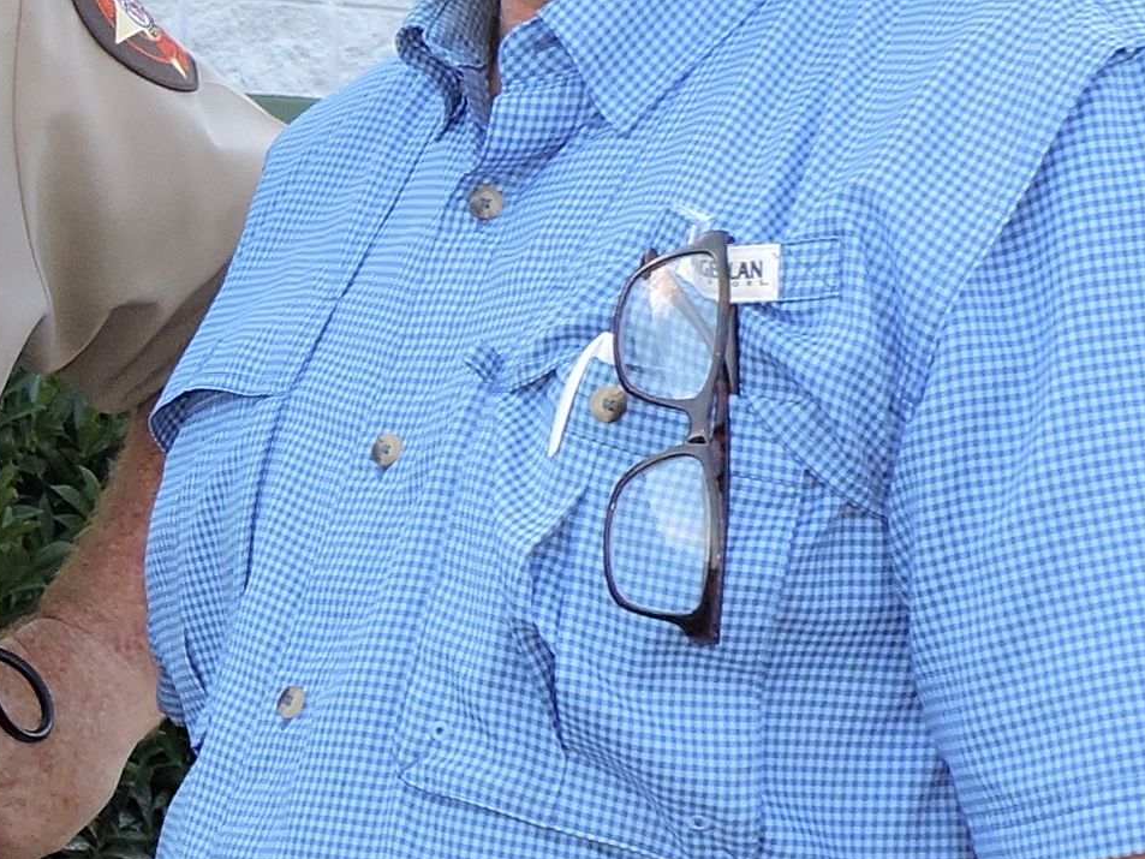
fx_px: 3837
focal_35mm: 116
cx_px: -459
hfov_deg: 15.9
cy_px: 556
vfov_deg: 12.8
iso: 100
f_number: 3
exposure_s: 1/125
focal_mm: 4.3
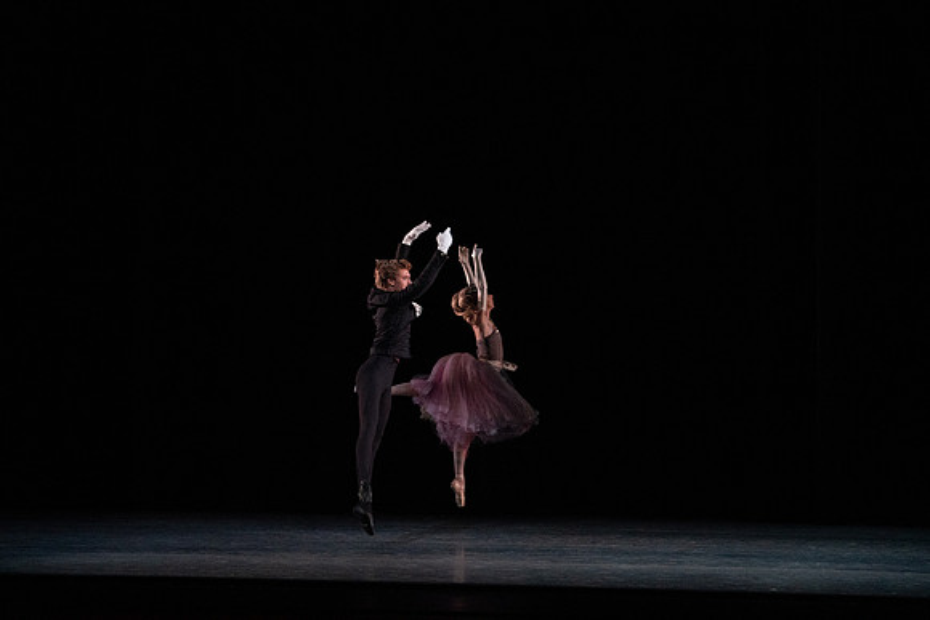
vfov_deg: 10.8
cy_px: 310
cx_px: 465
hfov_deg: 16.1
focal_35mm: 127
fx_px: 3281
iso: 16000
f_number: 5.6
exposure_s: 1/400
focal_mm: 127
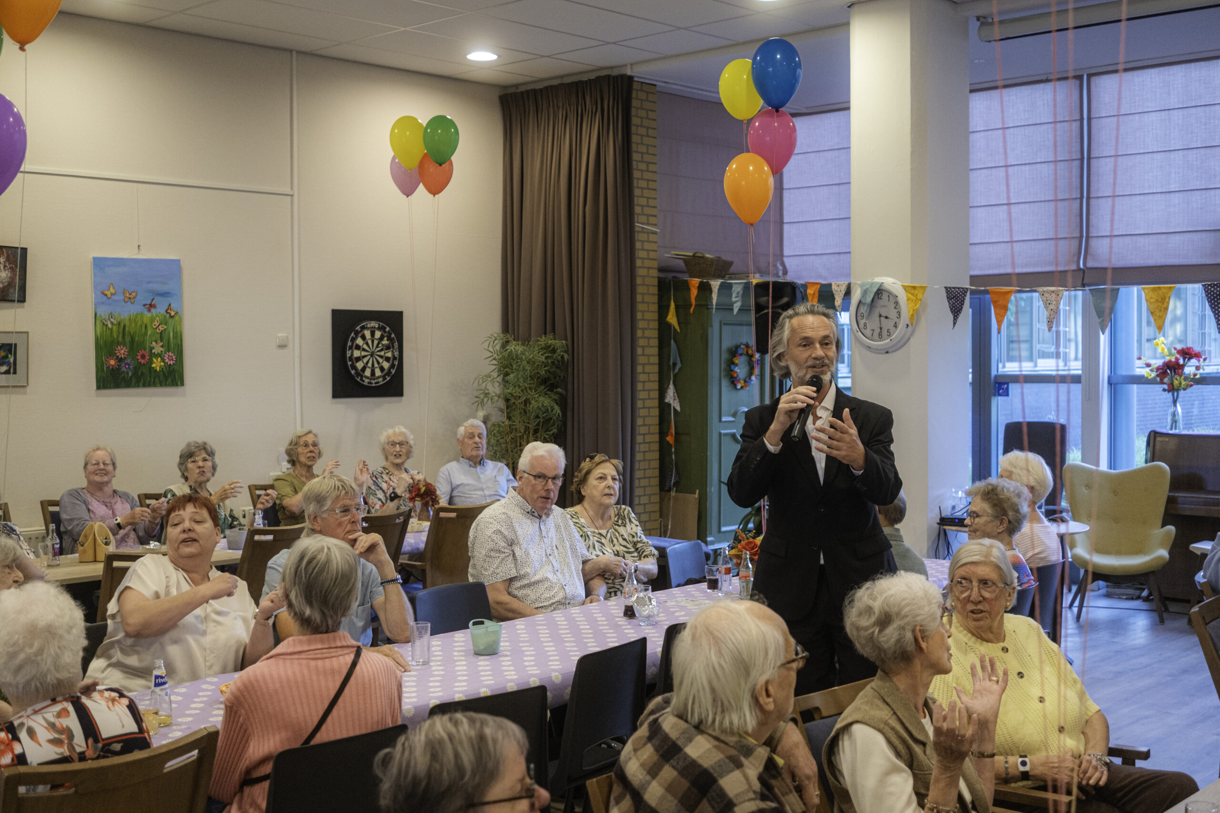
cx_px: 610
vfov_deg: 32.6
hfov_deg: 47.4
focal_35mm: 41
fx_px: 1389
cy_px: 406
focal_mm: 27
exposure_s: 1/180
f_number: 2.8
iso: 1250
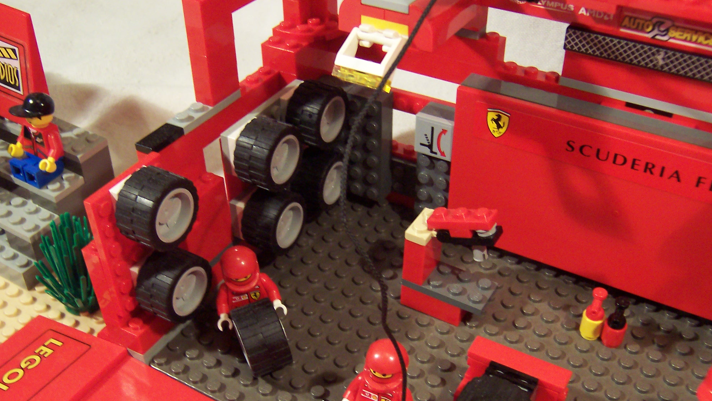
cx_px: 359
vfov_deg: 29.6
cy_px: 259
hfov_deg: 50.5
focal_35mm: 40
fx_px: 755
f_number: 2.8
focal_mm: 5.6
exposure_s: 1/20
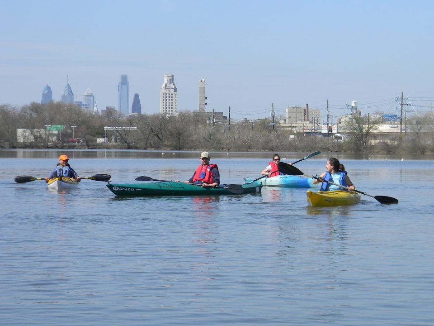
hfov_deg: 29.0
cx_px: 217
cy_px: 163
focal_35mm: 67
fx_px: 840
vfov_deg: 21.9
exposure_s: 1/683
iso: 80
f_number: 4.3
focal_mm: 12.2
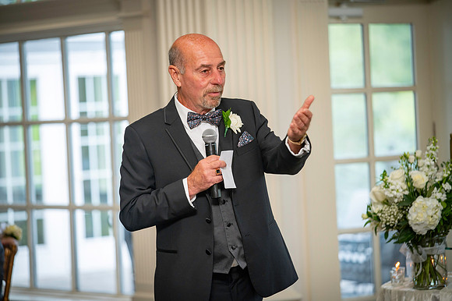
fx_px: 1945
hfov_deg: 13.3
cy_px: 150
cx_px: 226
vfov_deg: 8.8
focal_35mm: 155
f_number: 2.8
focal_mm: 155
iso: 640
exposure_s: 1/125
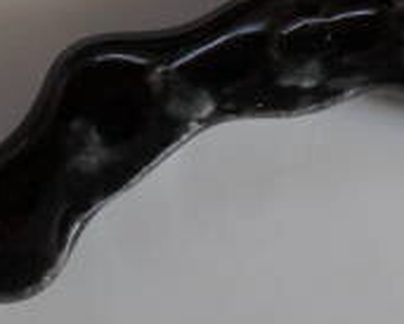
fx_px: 1890
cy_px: -53
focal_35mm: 158
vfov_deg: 9.7
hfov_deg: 11.9
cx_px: 482
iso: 1250
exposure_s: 1/160
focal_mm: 30
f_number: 4
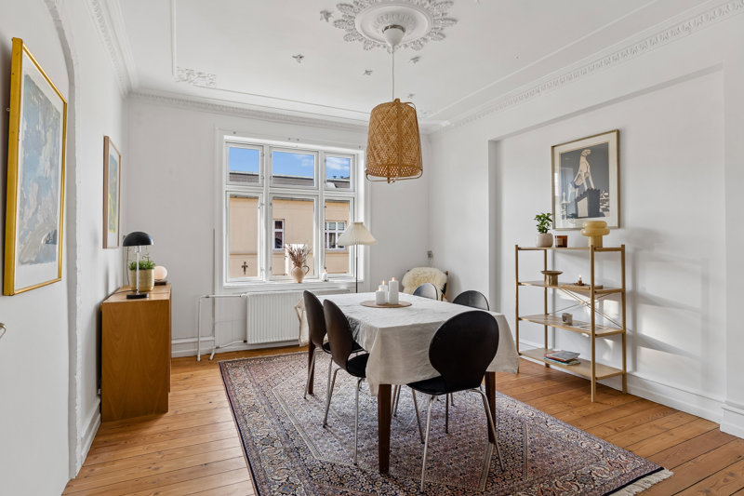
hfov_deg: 86.8
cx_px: 372
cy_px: 248
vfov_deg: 64.4
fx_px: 394
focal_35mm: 19
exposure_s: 1/100
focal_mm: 12.7
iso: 250
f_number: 7.1
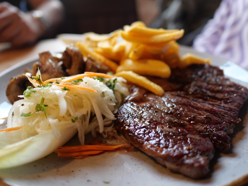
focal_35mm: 30
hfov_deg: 60.0
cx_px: 124
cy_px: 93
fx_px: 215
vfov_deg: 46.8
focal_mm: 15
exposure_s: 1/125
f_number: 1.7
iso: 200
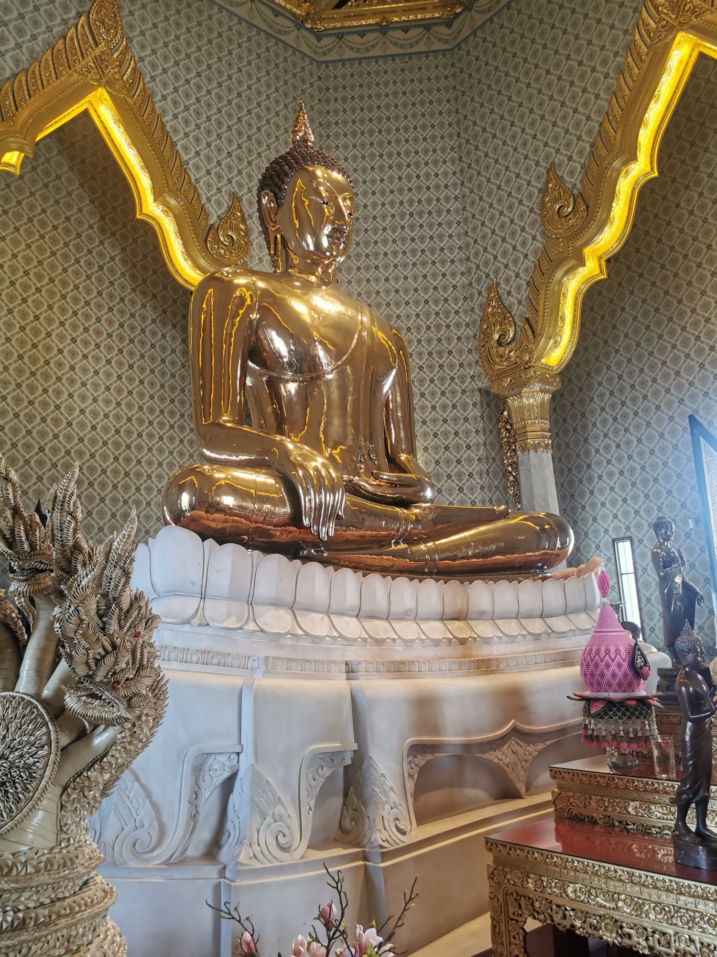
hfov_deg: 51.4
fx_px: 746
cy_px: 478
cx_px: 358
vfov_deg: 65.3
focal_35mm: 27
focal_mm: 5.56
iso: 64
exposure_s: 1/99.9
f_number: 1.6
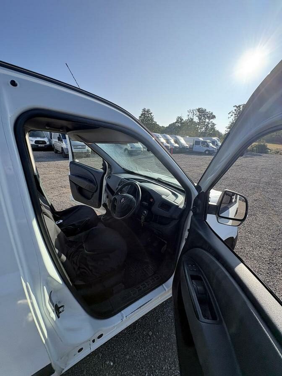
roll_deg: +2.4
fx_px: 152
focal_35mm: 14
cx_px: 141
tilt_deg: -16.1
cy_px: 188
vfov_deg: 102.1
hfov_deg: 85.7
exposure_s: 1/556
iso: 50
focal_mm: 2.22
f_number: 2.2
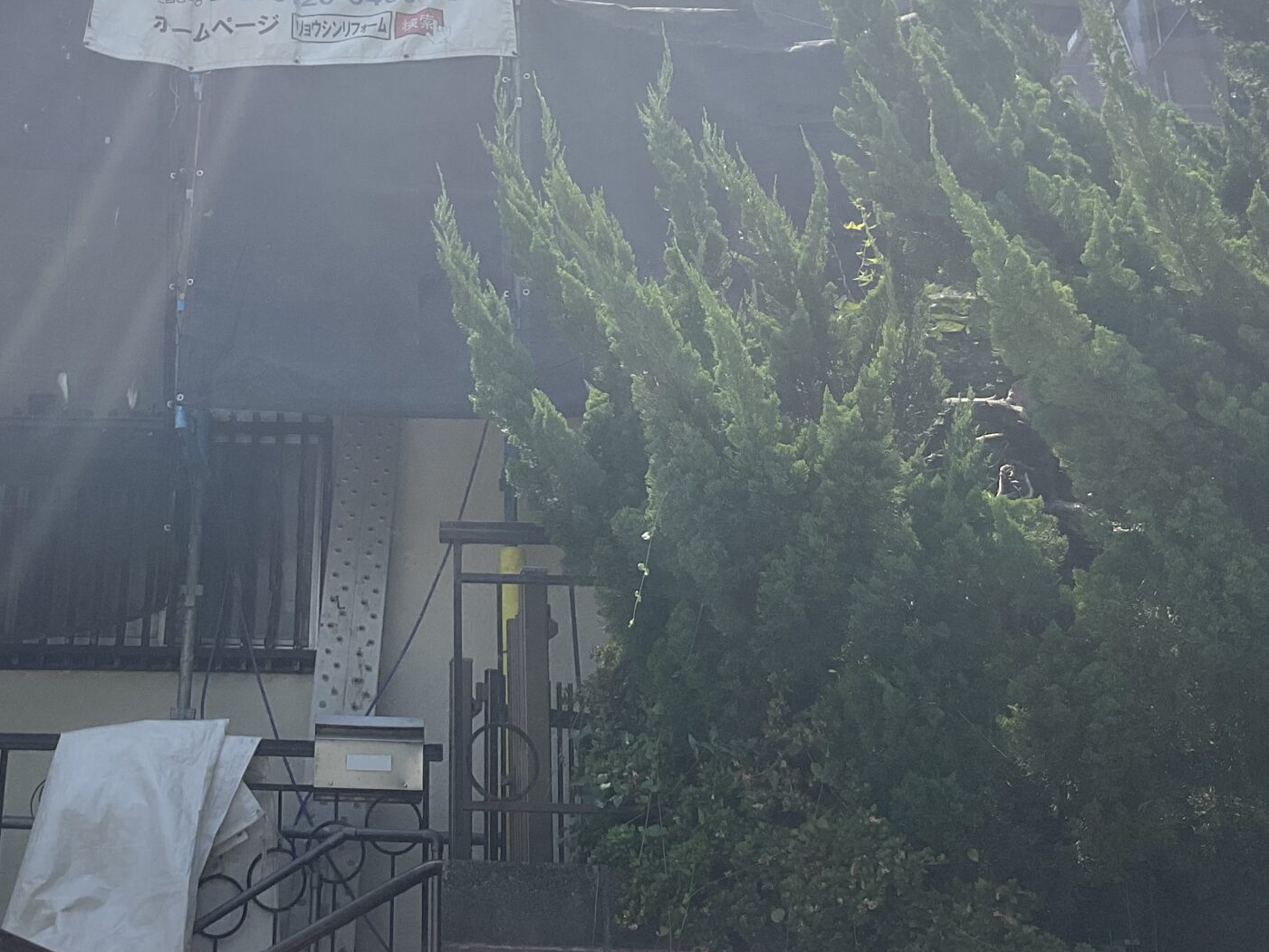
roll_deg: -3.0
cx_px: 354
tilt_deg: +22.8
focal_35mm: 53
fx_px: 1943
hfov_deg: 35.5
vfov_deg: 27.2
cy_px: 238
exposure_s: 1/1984
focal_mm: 3
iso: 16
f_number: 1.8
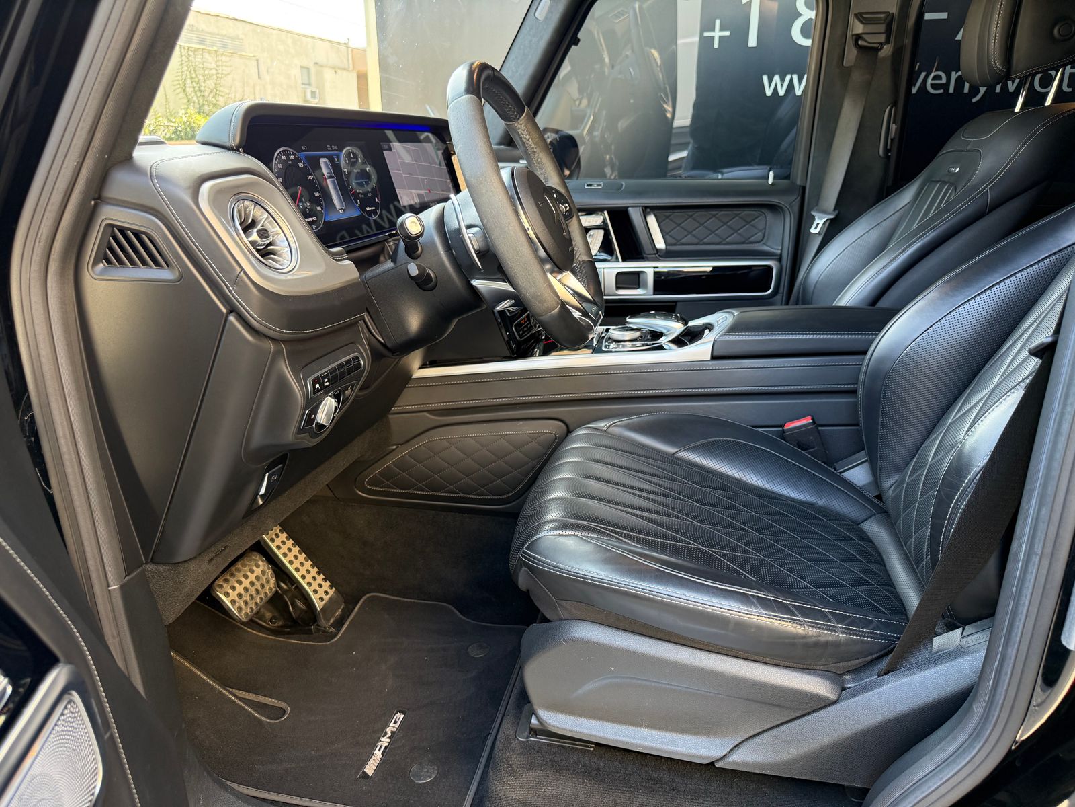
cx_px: 538
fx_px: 745
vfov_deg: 56.8
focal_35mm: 24
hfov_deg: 71.6
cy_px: 404
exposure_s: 1/96
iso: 200
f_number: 1.78
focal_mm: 6.76
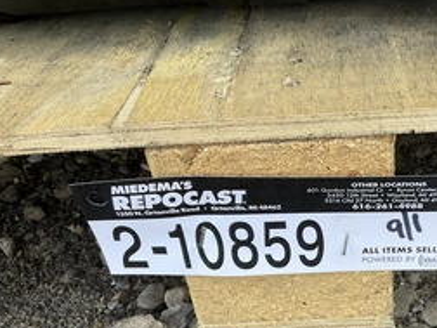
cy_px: 238
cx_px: 333
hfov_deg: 40.0
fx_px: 581
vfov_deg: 31.1
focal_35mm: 46
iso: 25
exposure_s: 1/360
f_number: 1.8
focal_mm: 3
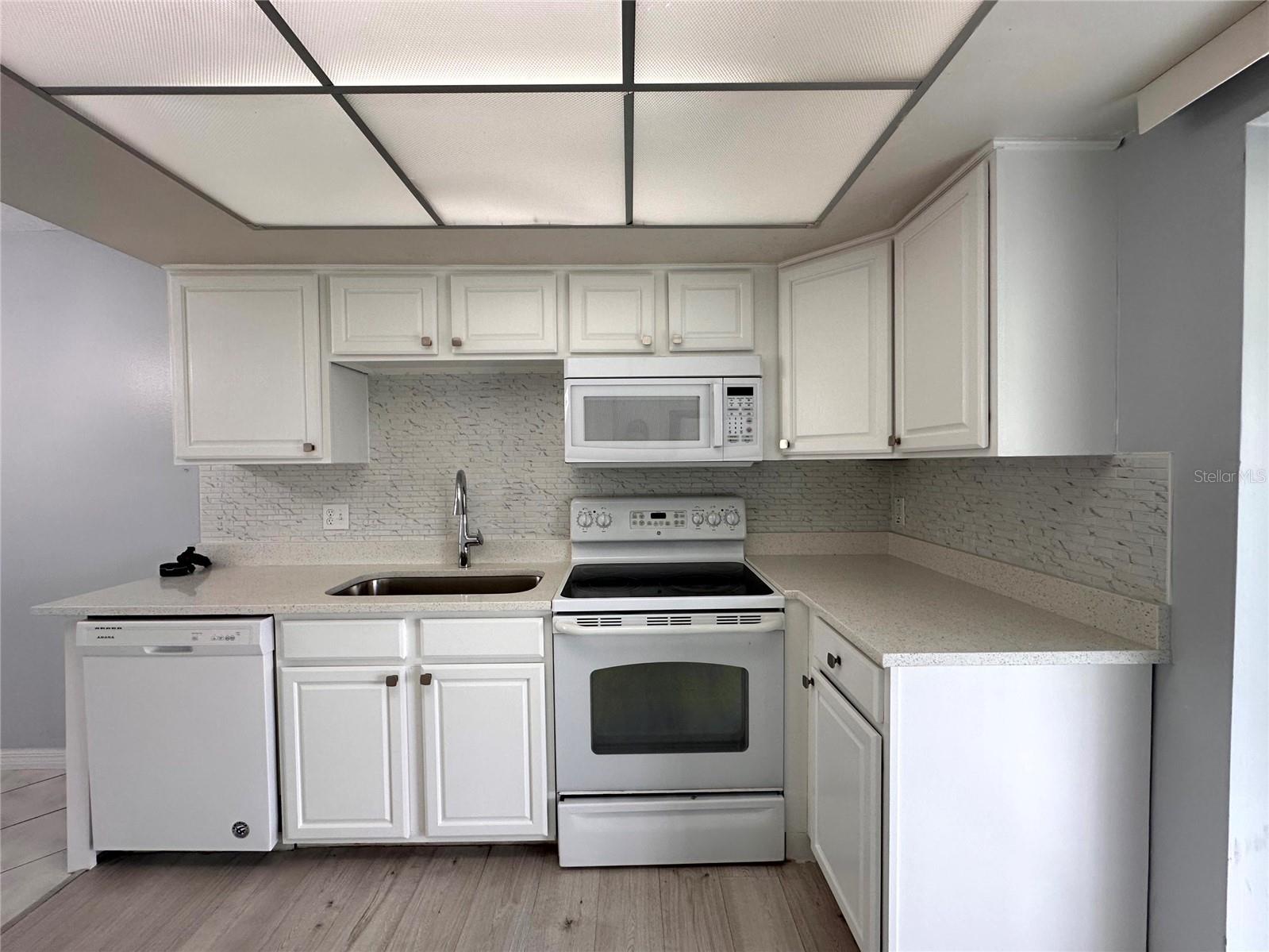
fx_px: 513
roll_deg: +0.3
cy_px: 476
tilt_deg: -0.5
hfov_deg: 102.1
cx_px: 634
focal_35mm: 14
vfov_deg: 85.7
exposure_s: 1/120
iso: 160
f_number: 2.2
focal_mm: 2.22
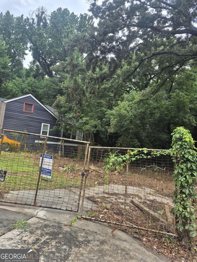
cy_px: 131
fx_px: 175
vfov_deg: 73.9
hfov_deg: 58.9
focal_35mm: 23
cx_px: 98
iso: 25
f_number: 1.8
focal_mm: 5.4
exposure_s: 1/582
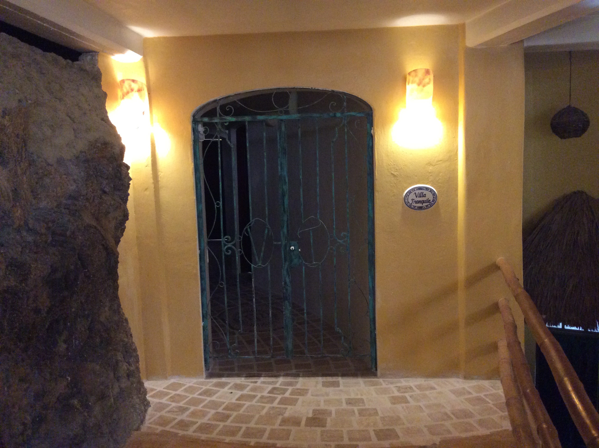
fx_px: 553
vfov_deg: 44.1
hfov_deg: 56.9
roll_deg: +3.9
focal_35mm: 32
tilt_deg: -7.1
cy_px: 224
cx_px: 300
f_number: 2.4
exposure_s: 1/17
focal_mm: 3.3
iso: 320
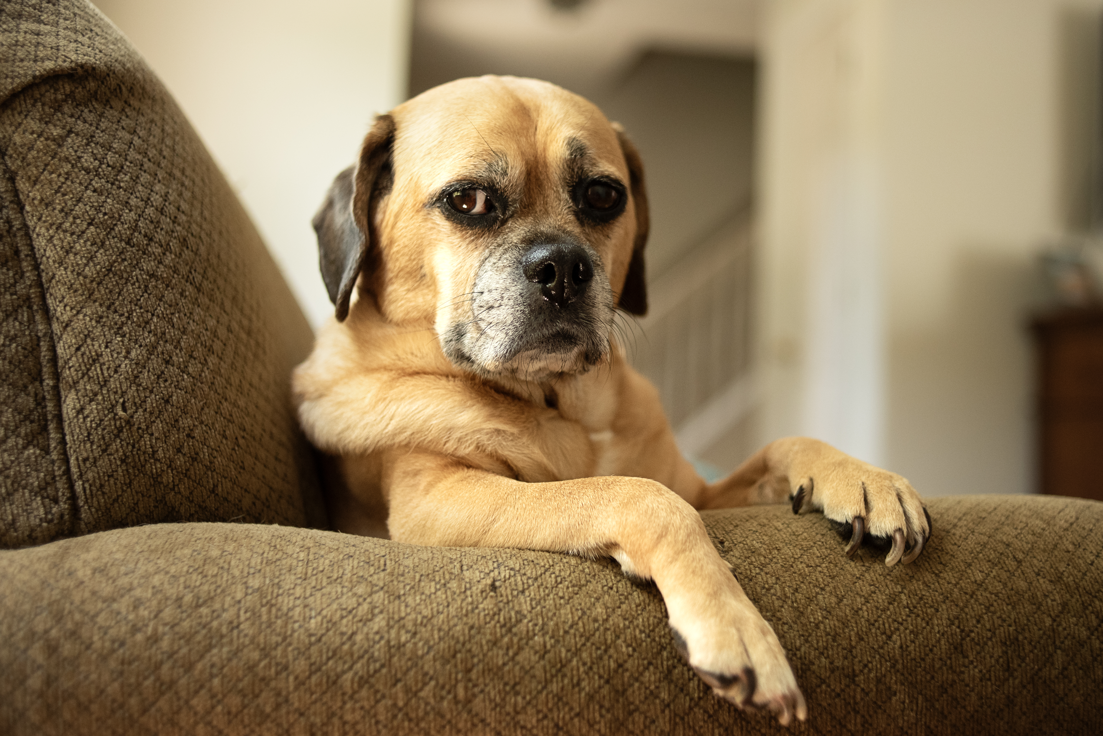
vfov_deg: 37.9
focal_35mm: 35
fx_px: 1073
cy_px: 368
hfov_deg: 54.4
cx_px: 552
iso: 2000
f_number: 2.5
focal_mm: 35
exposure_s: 1/800
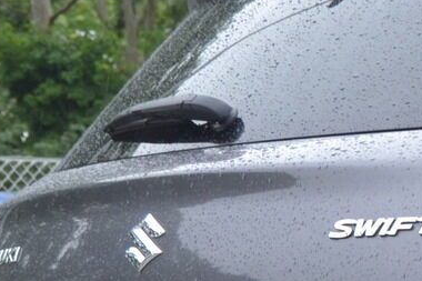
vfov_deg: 6.9
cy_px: 399
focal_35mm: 197
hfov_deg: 9.9
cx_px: 747
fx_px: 2308
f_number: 5.6
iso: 400
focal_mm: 26
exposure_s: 1/125
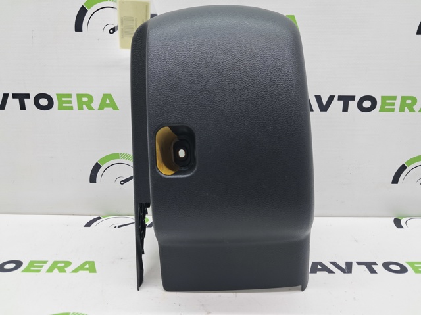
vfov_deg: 51.3
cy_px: 158
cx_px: 210
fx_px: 328
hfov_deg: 65.4
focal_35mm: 27
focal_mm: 4
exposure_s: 1/50
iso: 50
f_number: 1.8
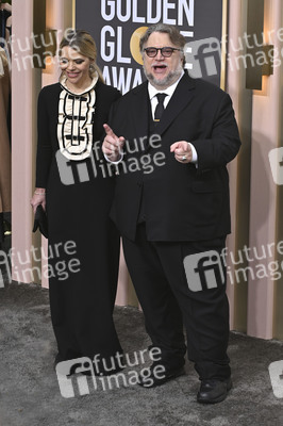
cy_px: 213
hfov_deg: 14.4
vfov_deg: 21.5
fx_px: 1122
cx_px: 142
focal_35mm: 95
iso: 800
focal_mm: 95
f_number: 8
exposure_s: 1/640
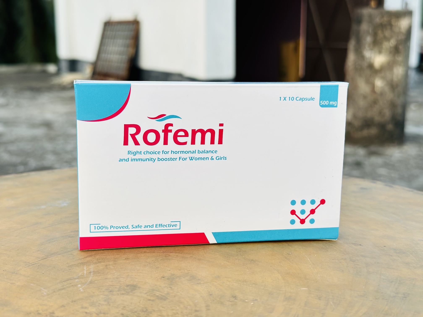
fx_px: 587
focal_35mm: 48
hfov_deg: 39.7
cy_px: 158
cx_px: 212
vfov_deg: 30.3
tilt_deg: -13.1
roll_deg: +0.8
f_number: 1.78
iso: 80
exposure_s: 1/444
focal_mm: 6.86
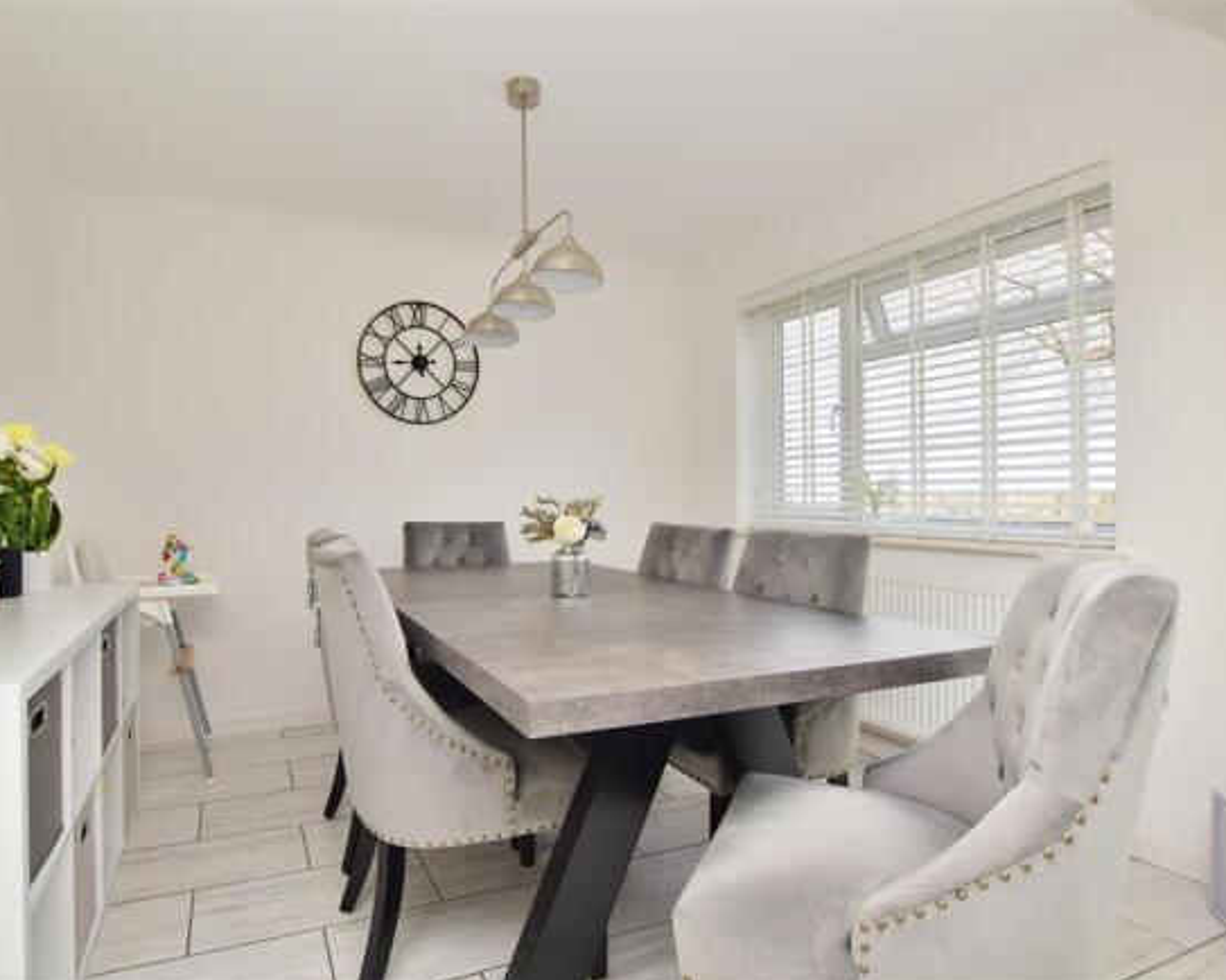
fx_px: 617
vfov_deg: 76.9
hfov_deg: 89.2
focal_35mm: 17
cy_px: 491
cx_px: 537
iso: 200
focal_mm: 10
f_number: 8
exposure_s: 1/200
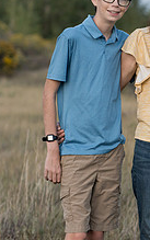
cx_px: 206
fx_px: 1497
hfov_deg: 5.7
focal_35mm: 229
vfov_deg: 9.2
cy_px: 136
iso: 1000
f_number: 2.8
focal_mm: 85
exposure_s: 1/250
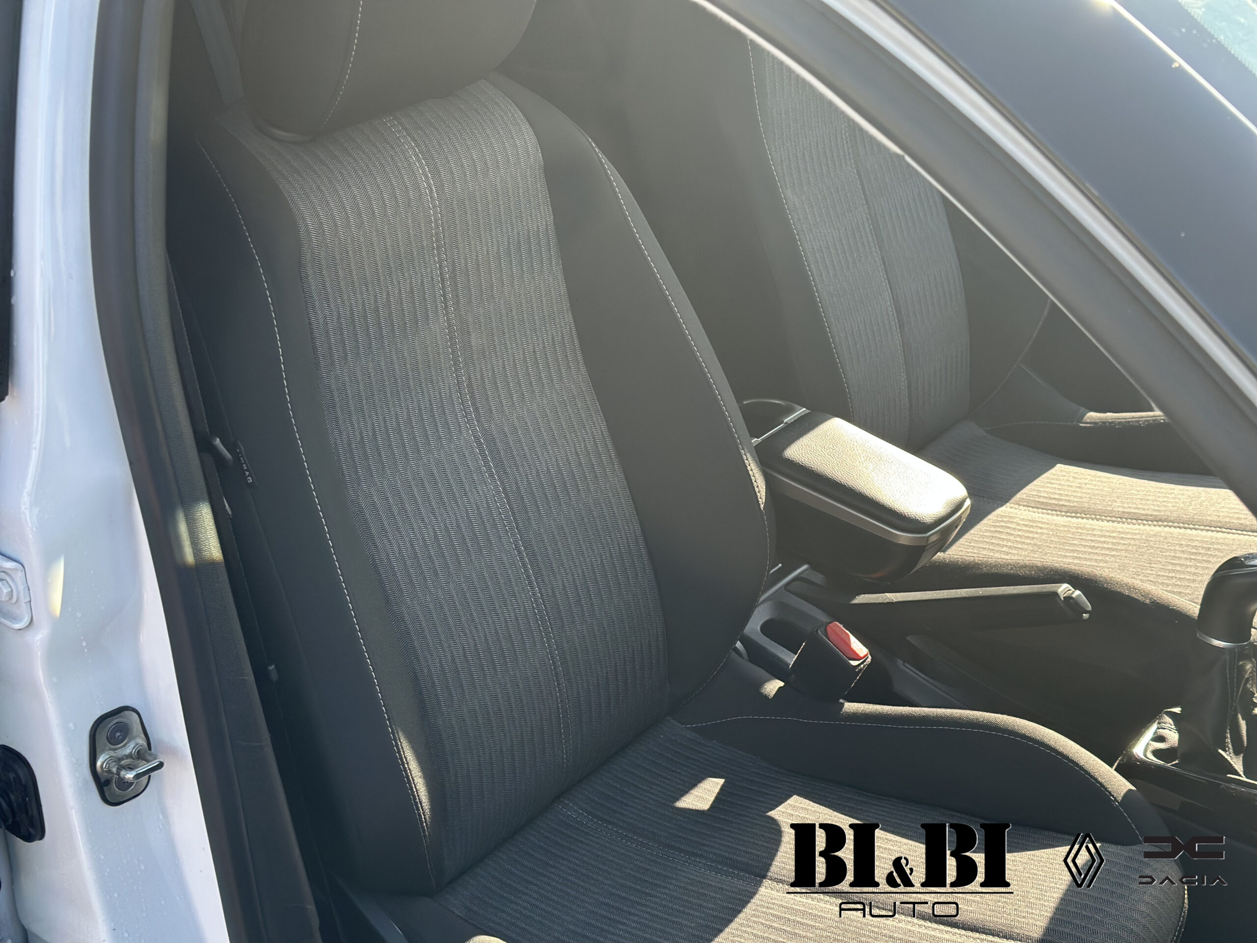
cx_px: 628
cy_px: 472
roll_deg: +0.9
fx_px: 1743
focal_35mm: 48
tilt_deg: -27.8
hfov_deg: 39.7
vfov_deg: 30.3
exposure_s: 1/590
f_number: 1.78
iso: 100
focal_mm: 6.86
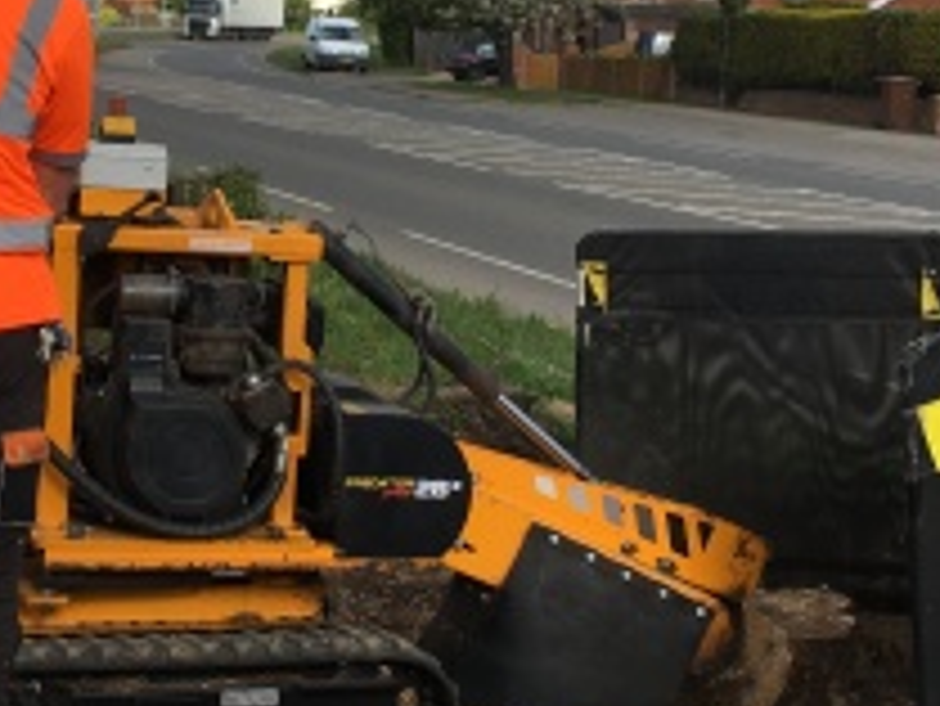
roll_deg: -1.9
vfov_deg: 20.7
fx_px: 1929
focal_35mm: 71
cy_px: 261
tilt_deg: -7.8
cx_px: 207
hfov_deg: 26.9
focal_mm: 4.15
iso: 25
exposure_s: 1/1115
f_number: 2.2
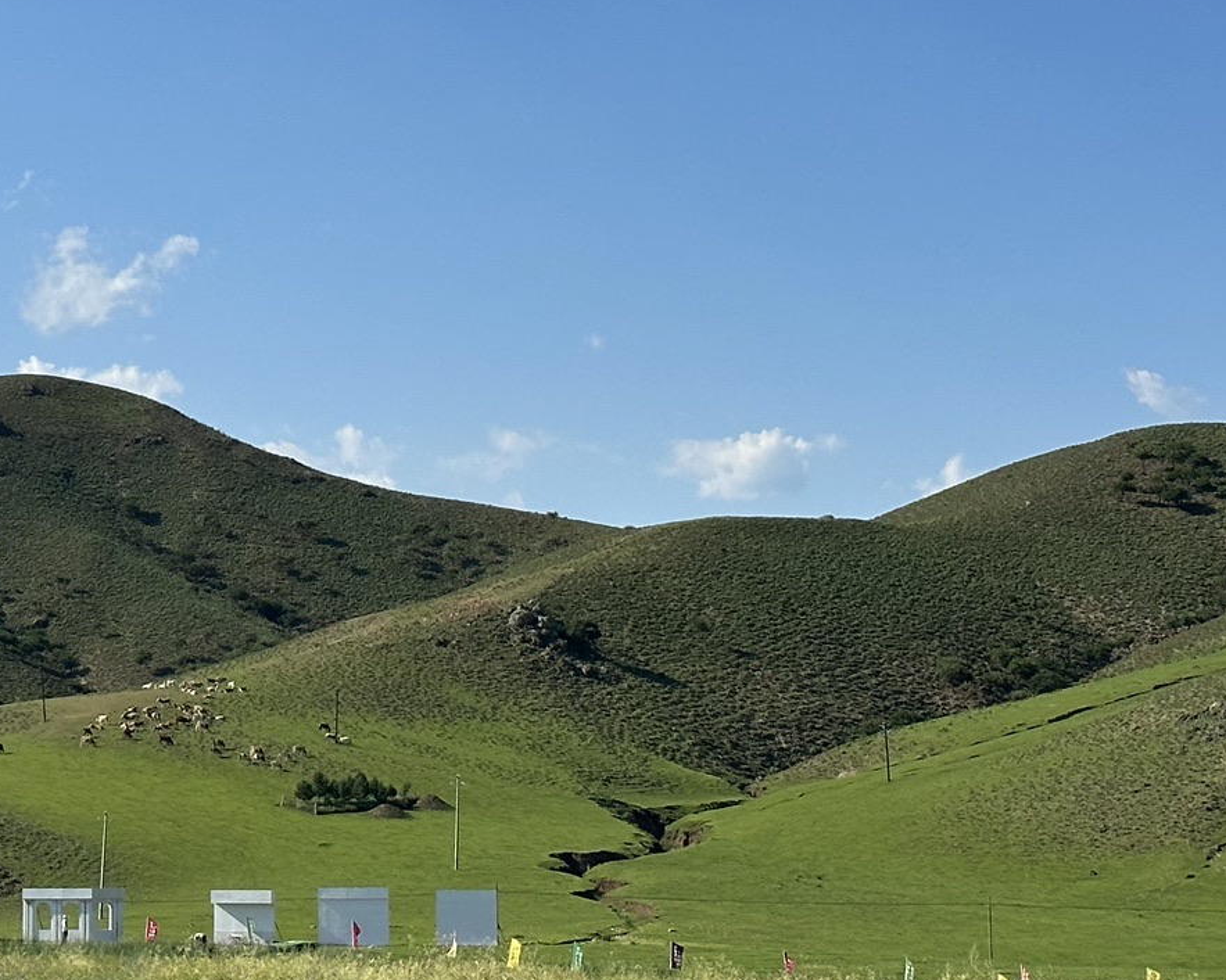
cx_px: 223
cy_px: 209
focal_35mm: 106
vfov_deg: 14.5
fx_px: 3846
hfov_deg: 17.9
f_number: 1.78
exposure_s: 1/5556
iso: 64
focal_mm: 6.86
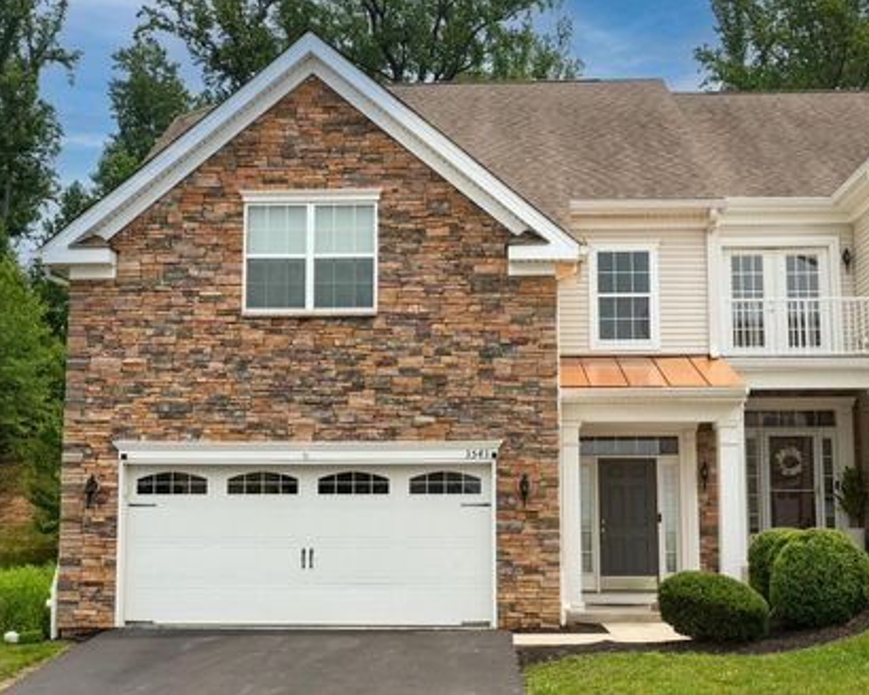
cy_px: 344
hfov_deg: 38.8
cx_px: 411
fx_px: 1235
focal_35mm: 48
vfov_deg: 31.5
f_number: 7.1
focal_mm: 42
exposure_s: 1/800
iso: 200
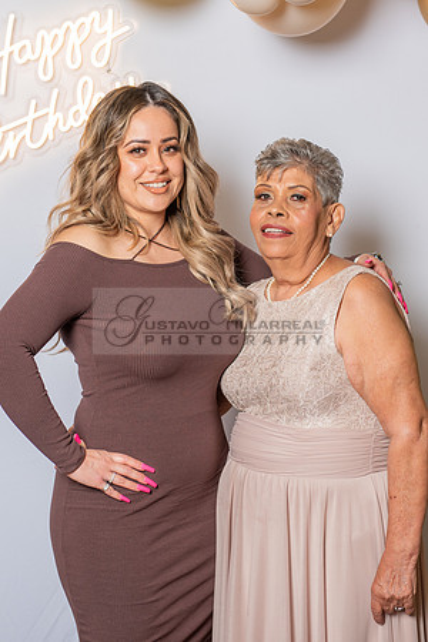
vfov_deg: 22.7
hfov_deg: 15.3
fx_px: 1598
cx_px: 214
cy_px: 299
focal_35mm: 90
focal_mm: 56
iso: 250
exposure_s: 1/200
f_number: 4
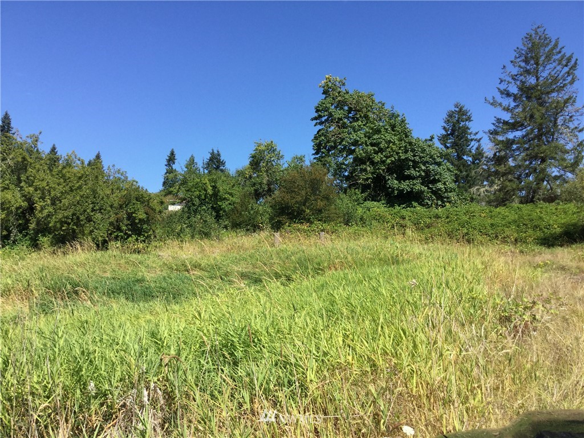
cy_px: 219
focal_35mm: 31
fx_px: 523
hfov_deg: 58.4
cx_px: 292
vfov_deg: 45.4
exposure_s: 1/916
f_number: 2.4
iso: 25
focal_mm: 3.3
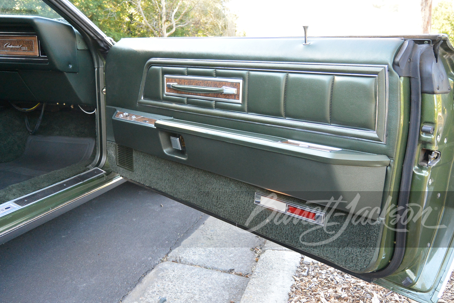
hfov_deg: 61.9
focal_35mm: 30
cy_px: 154
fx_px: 378
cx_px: 230
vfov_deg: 43.6
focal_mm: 11
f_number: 3.5
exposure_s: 1/125
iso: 500
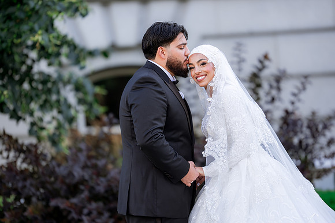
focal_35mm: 163
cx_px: 168
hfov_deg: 12.6
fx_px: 1520
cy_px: 112
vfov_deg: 8.4
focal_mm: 150
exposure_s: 1/1250
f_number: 2
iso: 200
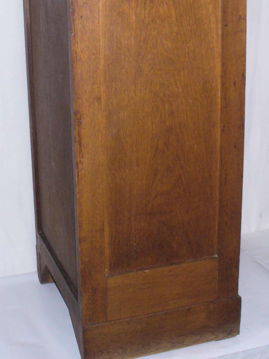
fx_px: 611
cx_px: 103
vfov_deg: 32.4
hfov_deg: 24.8
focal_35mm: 59
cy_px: 122
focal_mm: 6.1
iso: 250
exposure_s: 1/30
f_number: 2.8
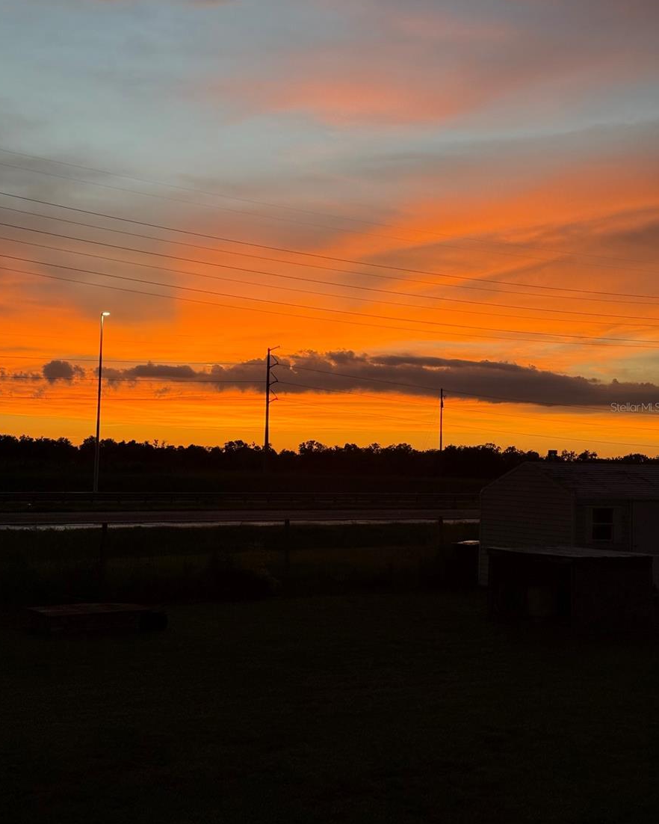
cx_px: 327
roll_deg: -1.7
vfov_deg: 36.6
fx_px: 1243
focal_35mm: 51
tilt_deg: +5.6
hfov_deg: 29.7
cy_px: 407
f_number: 1.78
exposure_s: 1/300
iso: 100
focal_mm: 6.76
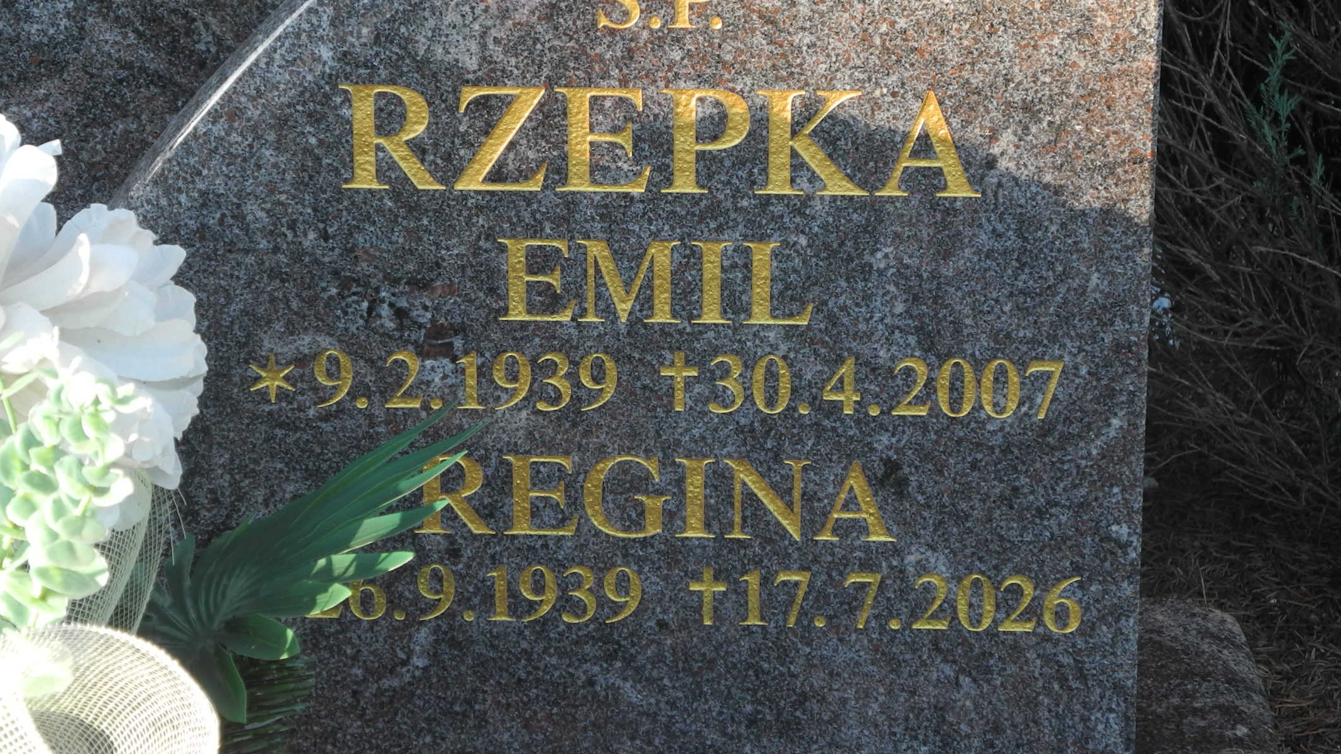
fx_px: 4978
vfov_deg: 8.7
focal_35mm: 140
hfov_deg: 15.3
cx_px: 612
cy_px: 333
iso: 100
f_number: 4.5
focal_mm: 22.5
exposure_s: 1/80
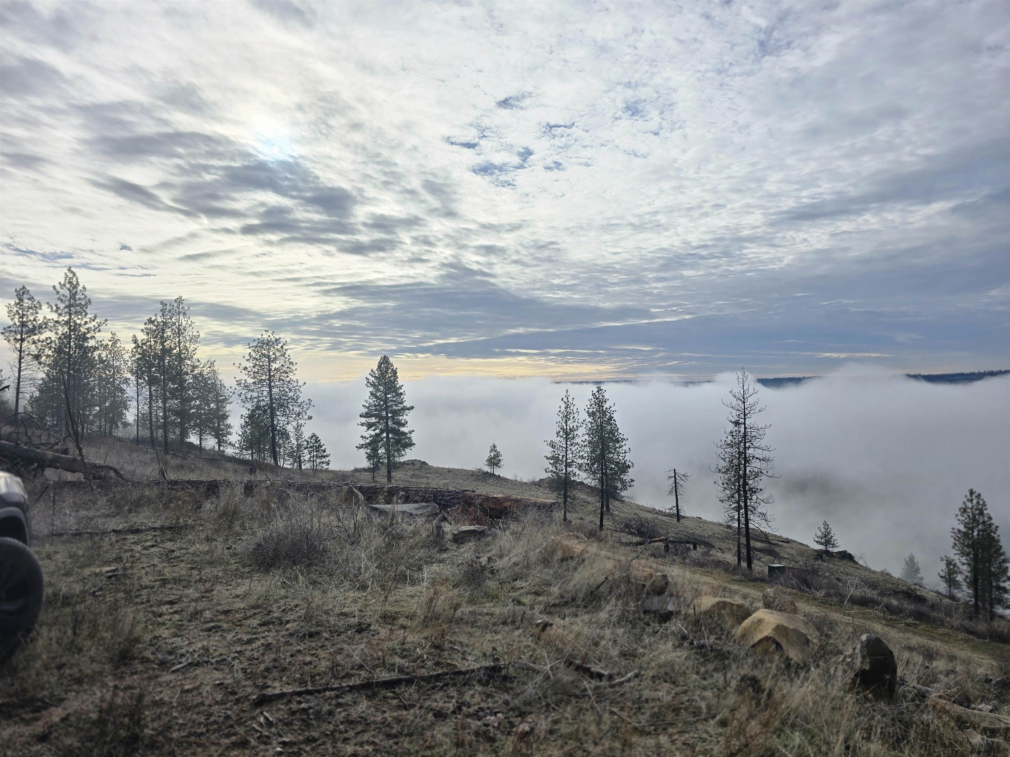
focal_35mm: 23
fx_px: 671
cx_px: 505
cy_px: 378
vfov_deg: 58.9
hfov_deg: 73.9
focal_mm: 6.3
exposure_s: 1/2843
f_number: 1.7
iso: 12
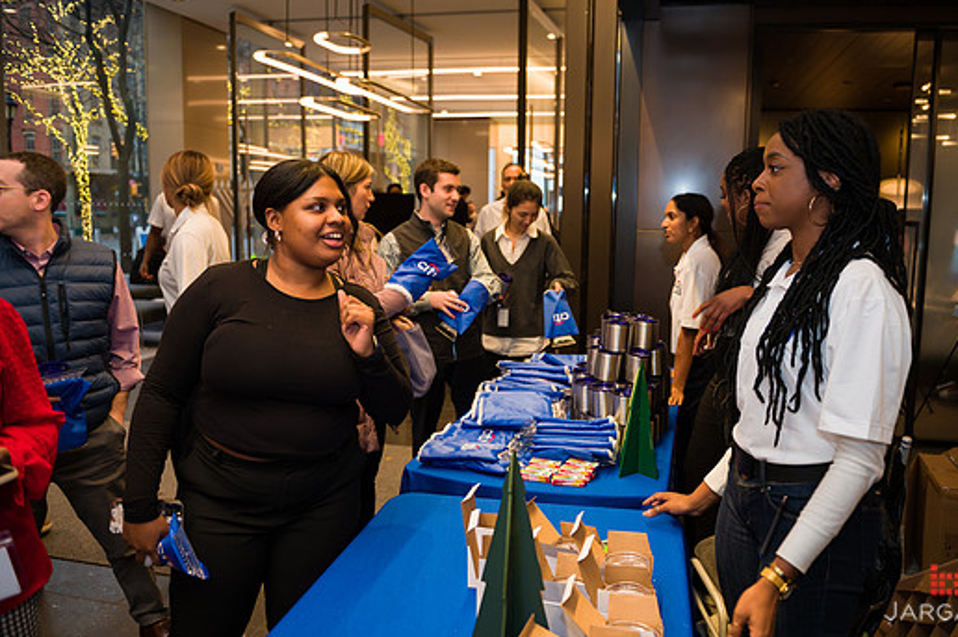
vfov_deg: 47.8
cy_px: 303
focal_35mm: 27
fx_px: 718
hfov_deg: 67.3
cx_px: 524
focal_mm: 24
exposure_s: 1/125
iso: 400
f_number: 3.2
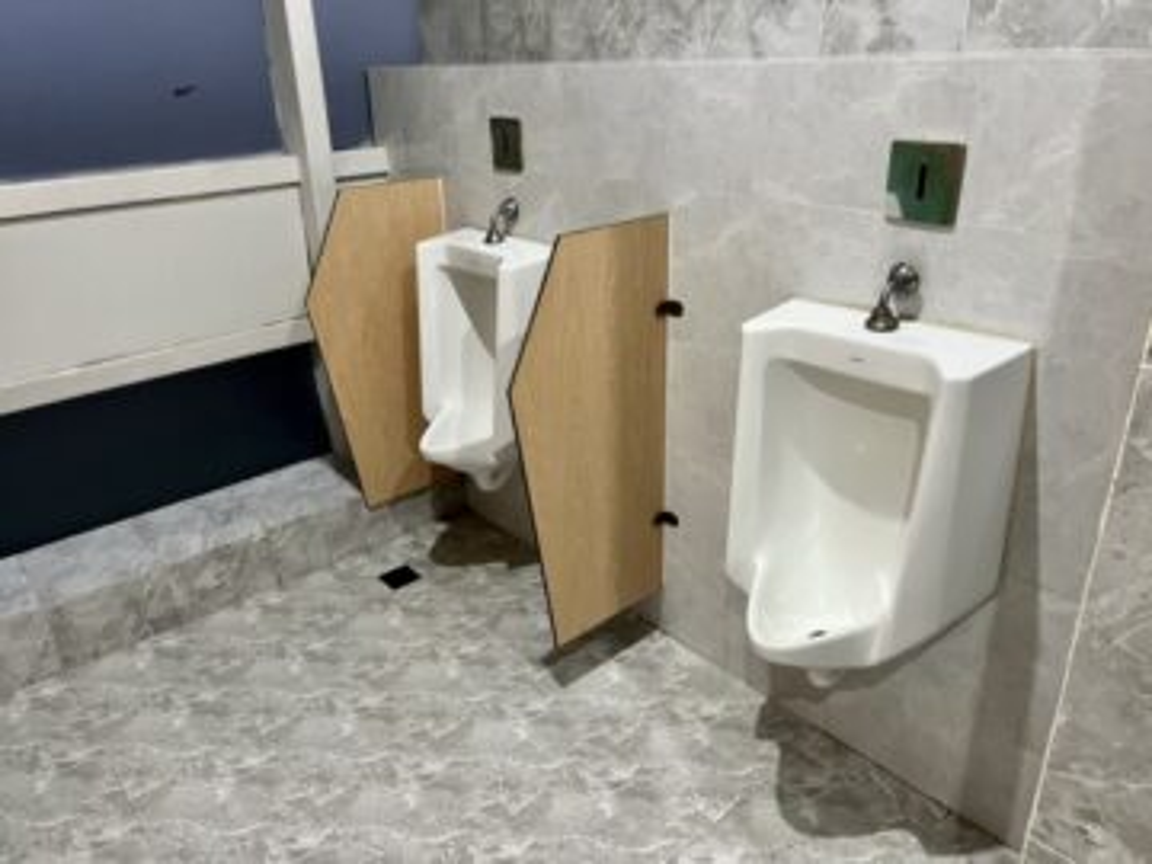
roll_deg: +1.6
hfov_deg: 67.3
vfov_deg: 53.1
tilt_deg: -23.6
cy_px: 432
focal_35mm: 26
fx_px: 865
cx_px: 576
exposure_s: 1/50
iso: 320
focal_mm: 5.7
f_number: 1.5
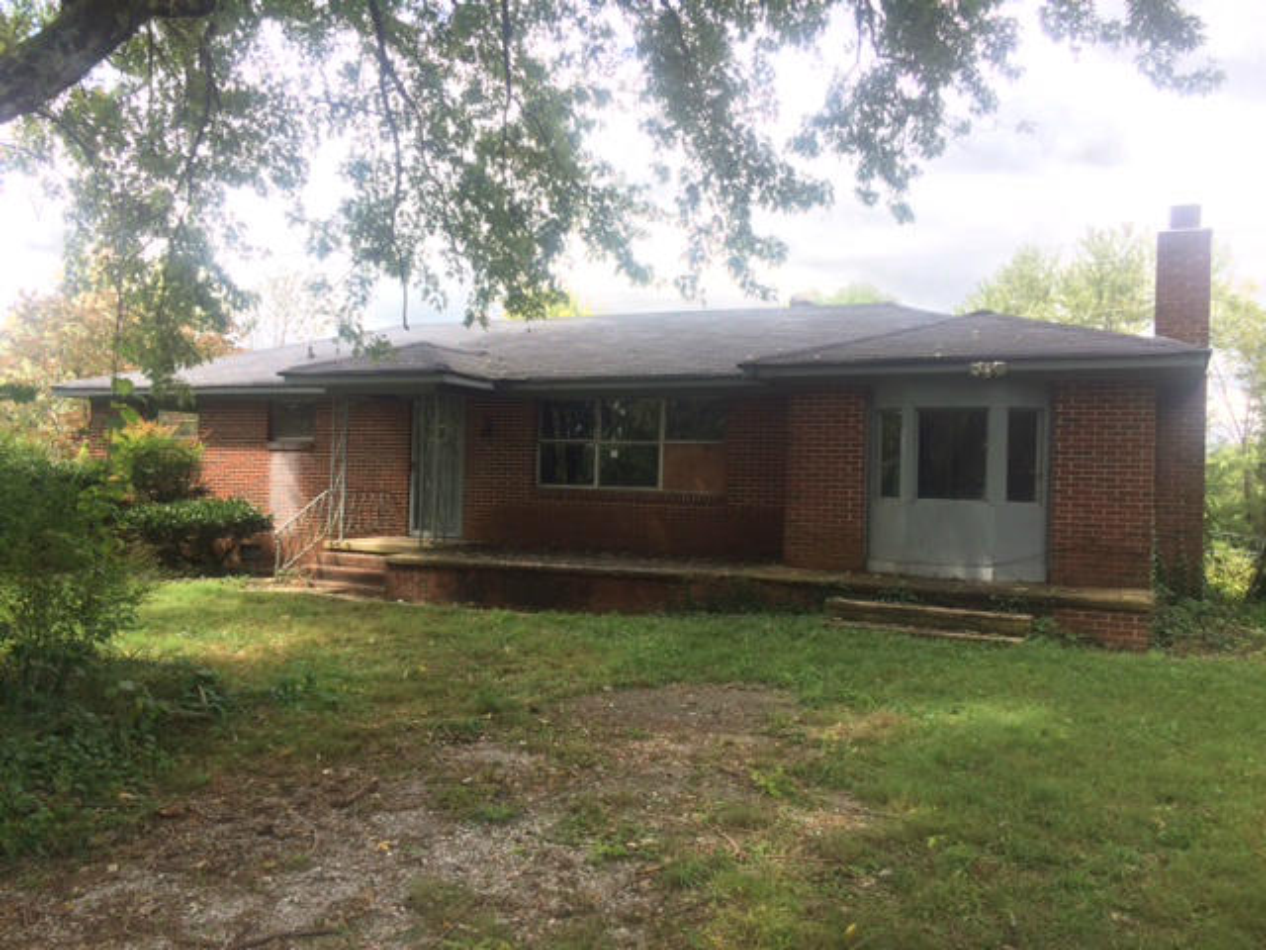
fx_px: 1061
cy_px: 475
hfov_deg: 61.7
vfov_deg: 48.2
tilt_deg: +0.4
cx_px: 633
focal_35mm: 29
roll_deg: -0.5
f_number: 2.2
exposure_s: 1/351
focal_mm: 4.15
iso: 32
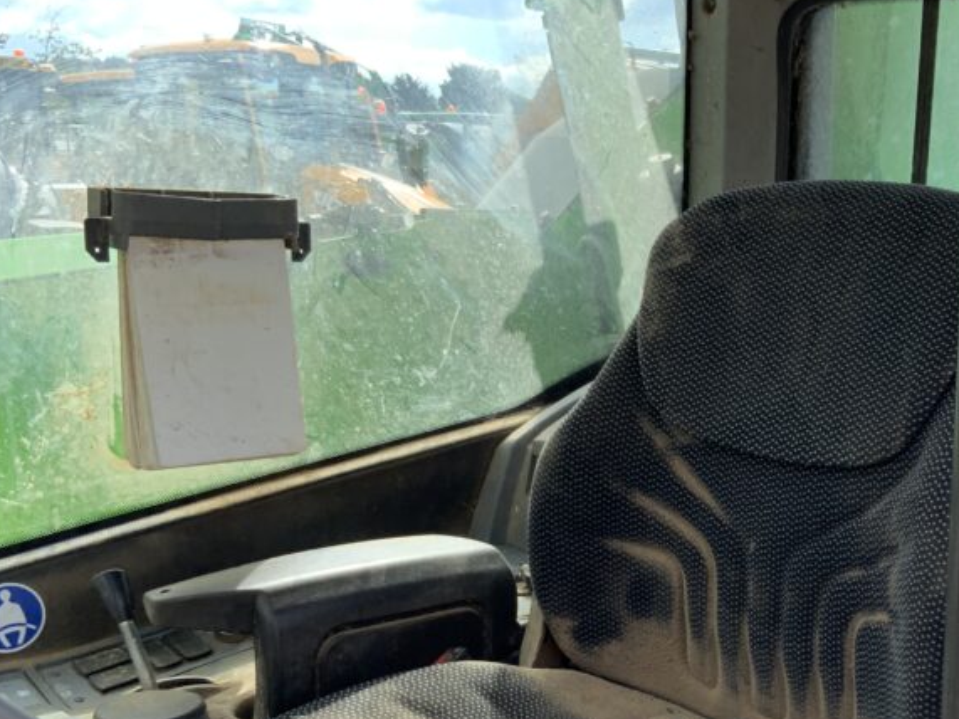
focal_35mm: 52
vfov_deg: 27.3
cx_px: 761
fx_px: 1440
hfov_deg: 35.7
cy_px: 610
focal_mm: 3
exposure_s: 1/324
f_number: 1.8
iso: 16
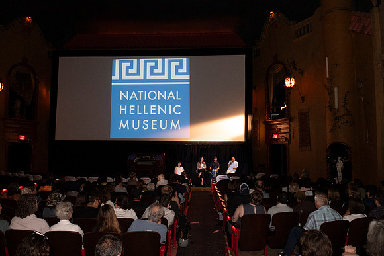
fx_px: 288
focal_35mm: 27
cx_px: 192
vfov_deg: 48.0
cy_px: 128
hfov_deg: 67.4
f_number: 7.1
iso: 3200
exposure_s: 1/50
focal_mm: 18
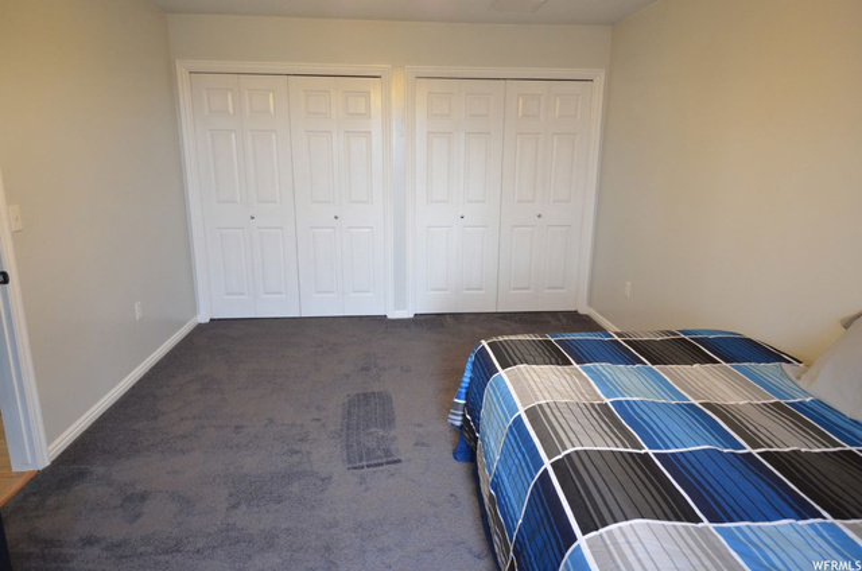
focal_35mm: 22
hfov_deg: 77.4
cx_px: 431
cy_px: 286
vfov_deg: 55.9
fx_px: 538
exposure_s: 1/30
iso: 1250
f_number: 4
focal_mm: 15
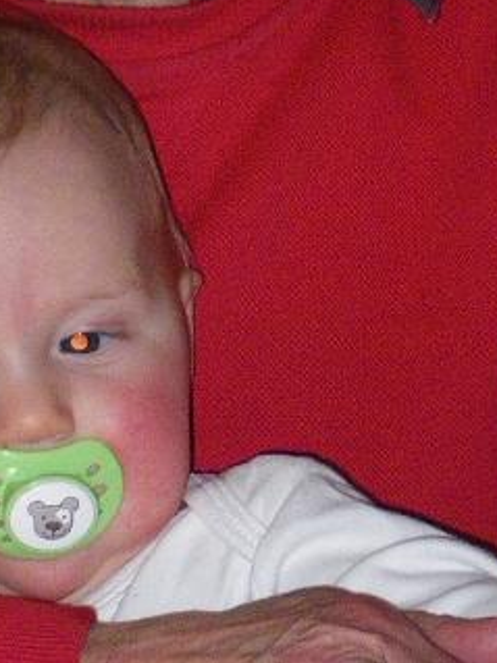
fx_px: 3812
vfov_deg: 9.9
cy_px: 100
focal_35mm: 199
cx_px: -10
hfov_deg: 7.4
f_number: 4.6
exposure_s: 1/80
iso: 400
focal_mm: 11.1
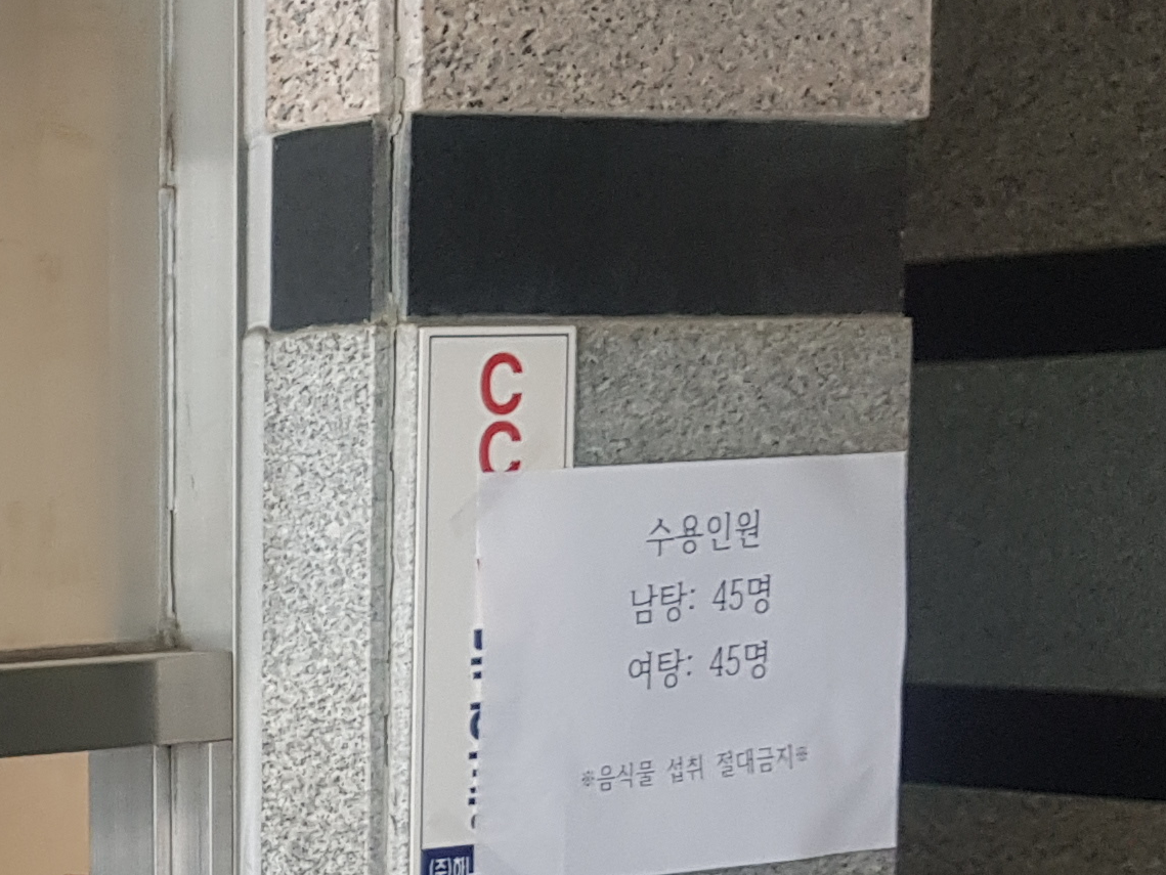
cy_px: 989
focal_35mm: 92
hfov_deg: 18.5
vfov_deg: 15.6
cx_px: -648
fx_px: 3100
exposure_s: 1/60
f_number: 1.7
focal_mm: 4.2
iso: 100
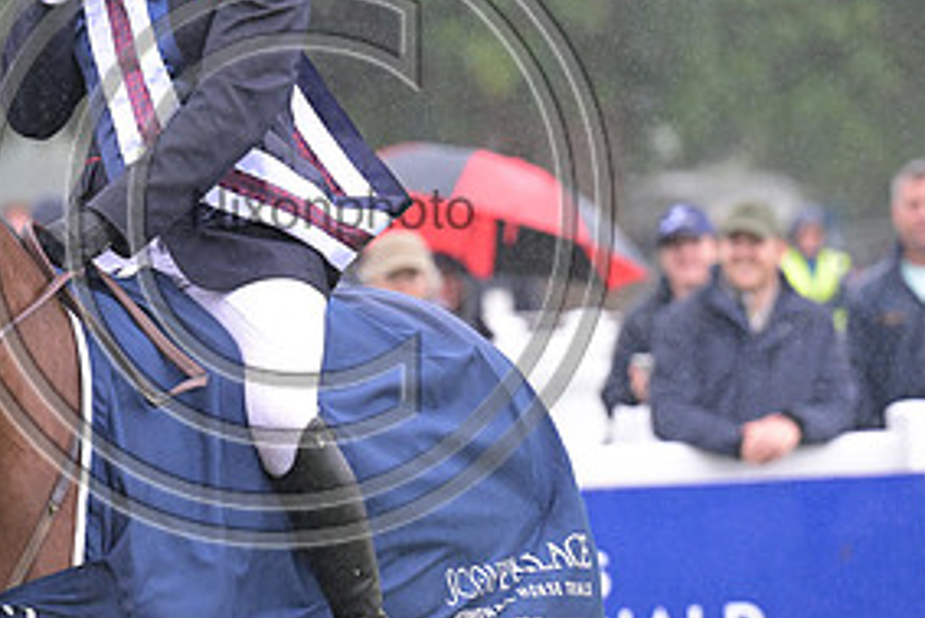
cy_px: 165
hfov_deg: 5.4
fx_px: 9743
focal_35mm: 379
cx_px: 239
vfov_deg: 3.6
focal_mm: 185
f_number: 4.5
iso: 2200
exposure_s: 1/1250
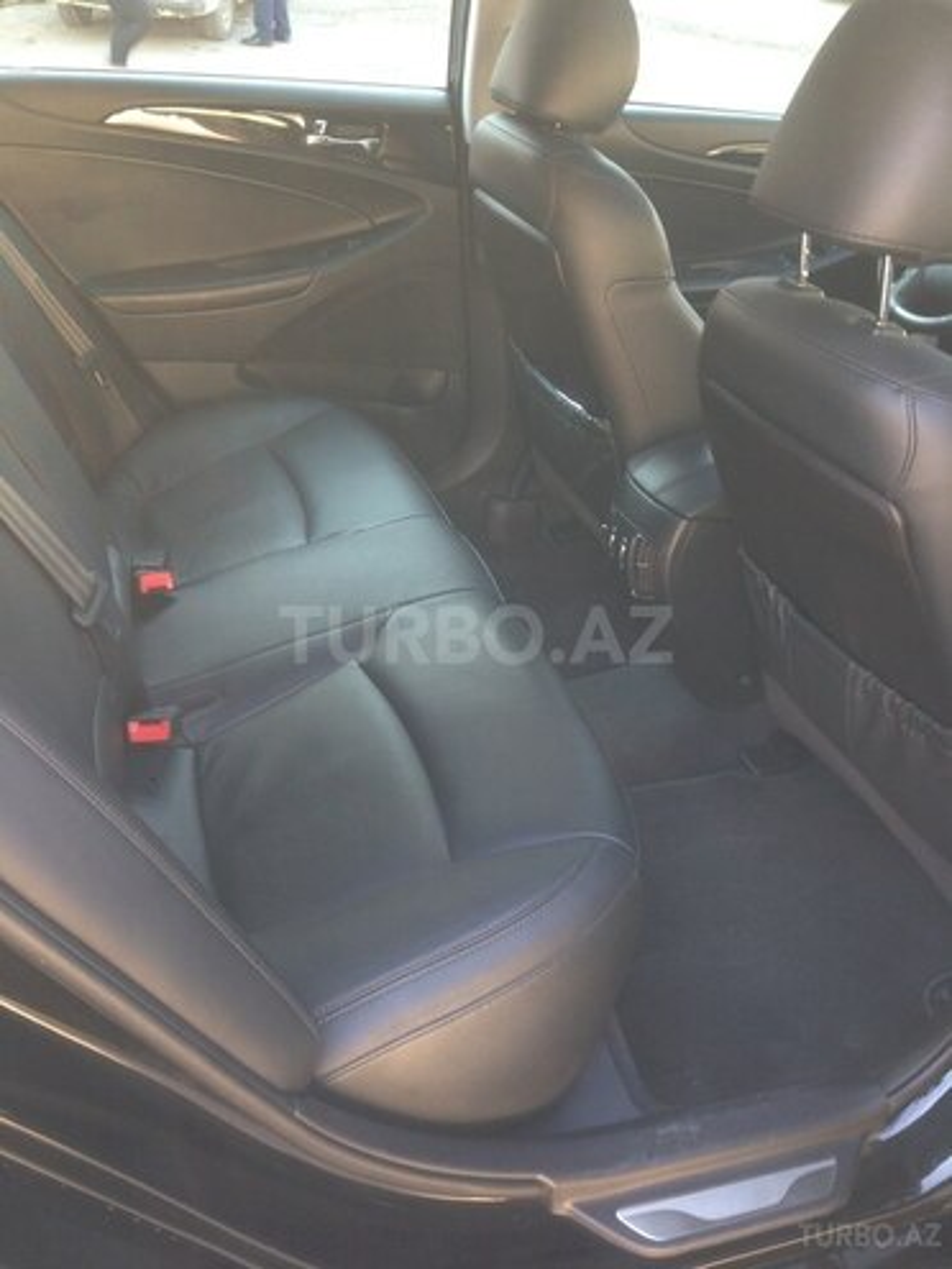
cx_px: 476
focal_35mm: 33
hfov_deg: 42.9
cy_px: 634
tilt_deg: -32.1
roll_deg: -2.7
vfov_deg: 55.4
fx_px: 1210
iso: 50
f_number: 2.4
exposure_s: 1/30
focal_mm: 4.12
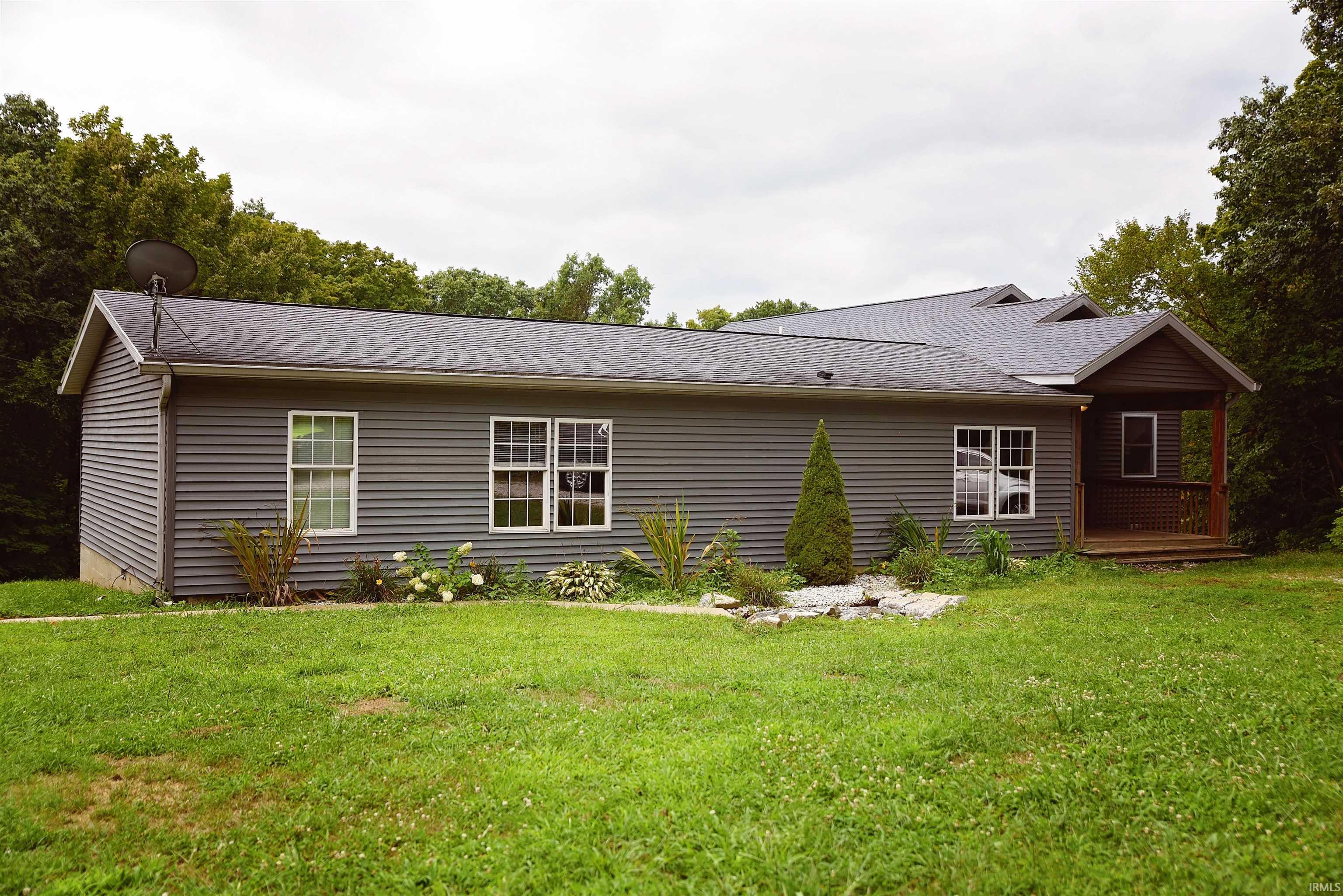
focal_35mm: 36
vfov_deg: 36.9
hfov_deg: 53.1
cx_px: 672
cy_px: 448
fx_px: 1343
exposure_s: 1/800
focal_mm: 36
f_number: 4
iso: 125
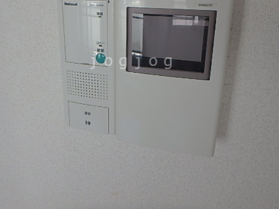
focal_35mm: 30
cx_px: 133
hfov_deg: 59.9
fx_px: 242
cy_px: 62
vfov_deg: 45.7
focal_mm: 3.7
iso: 125
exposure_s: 1/80
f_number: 3.5
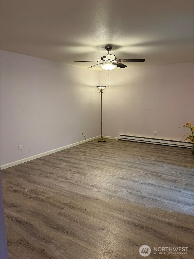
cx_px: 97
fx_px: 194
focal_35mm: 26
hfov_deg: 53.1
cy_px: 130
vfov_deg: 67.3
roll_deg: +1.2
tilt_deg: -7.9
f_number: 1.6
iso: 200
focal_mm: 5.96
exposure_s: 1/60
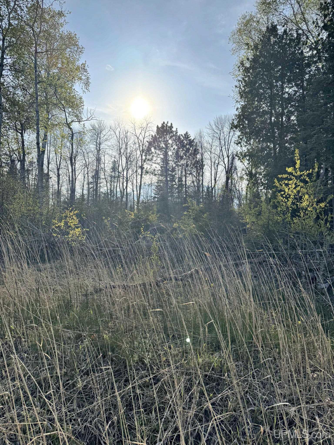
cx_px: 167
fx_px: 309
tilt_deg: +3.1
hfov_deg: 56.8
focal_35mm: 24
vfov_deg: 71.6
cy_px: 222
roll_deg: -0.2
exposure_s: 1/12346
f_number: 1.78
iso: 100
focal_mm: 6.76
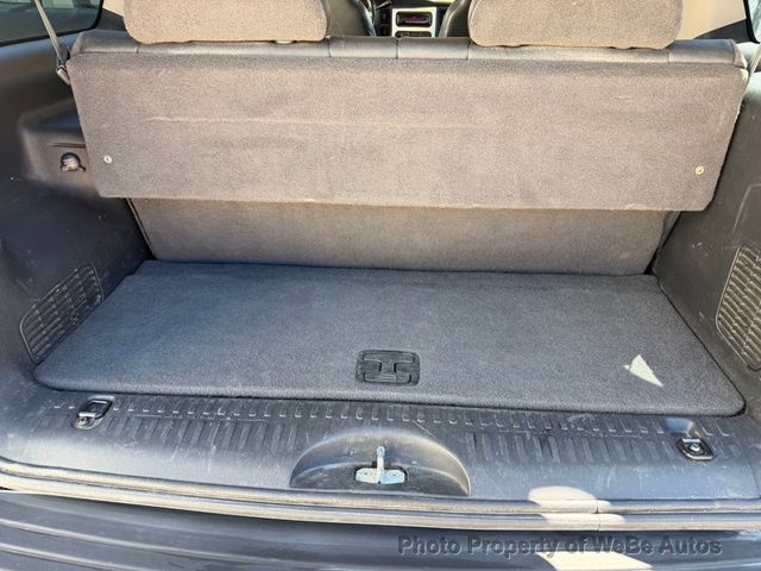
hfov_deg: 71.6
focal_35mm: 24
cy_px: 286
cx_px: 380
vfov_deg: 56.8
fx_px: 528
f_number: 1.78
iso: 100
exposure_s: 1/188
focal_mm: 6.76
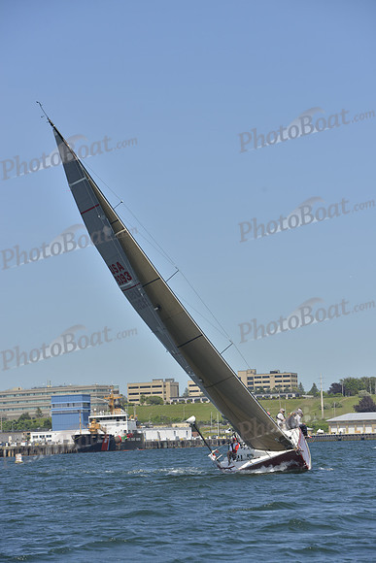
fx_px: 2192
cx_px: 188
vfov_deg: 14.7
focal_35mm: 140
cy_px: 282
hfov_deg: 9.8
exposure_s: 1/1250
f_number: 9
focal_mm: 140
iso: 280
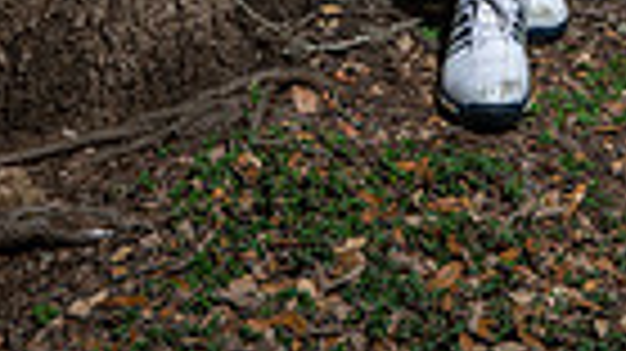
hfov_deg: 20.7
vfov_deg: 9.9
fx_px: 1692
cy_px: -576
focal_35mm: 102
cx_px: 522
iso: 100
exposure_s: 1/125
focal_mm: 30
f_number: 6.3
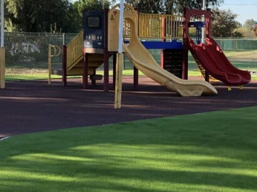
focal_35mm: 70
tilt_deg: -5.6
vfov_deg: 21.0
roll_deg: -0.3
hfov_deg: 27.5
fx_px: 519
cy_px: 83
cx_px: 186
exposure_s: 1/533
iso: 20
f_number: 1.8
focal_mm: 4
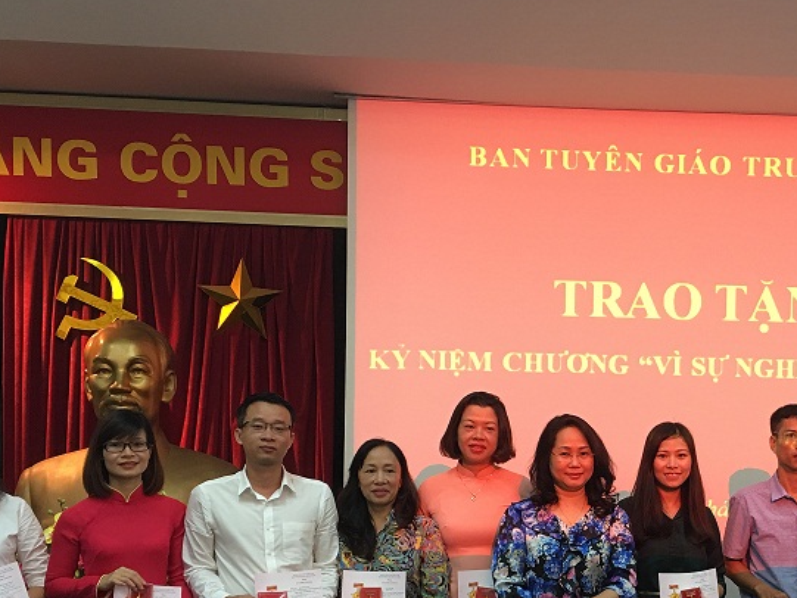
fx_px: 1244
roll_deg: -0.6
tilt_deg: +1.0
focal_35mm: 54
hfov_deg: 34.8
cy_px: 520
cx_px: 594
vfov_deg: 26.3
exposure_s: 1/17
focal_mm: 4.15
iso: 50
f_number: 2.2
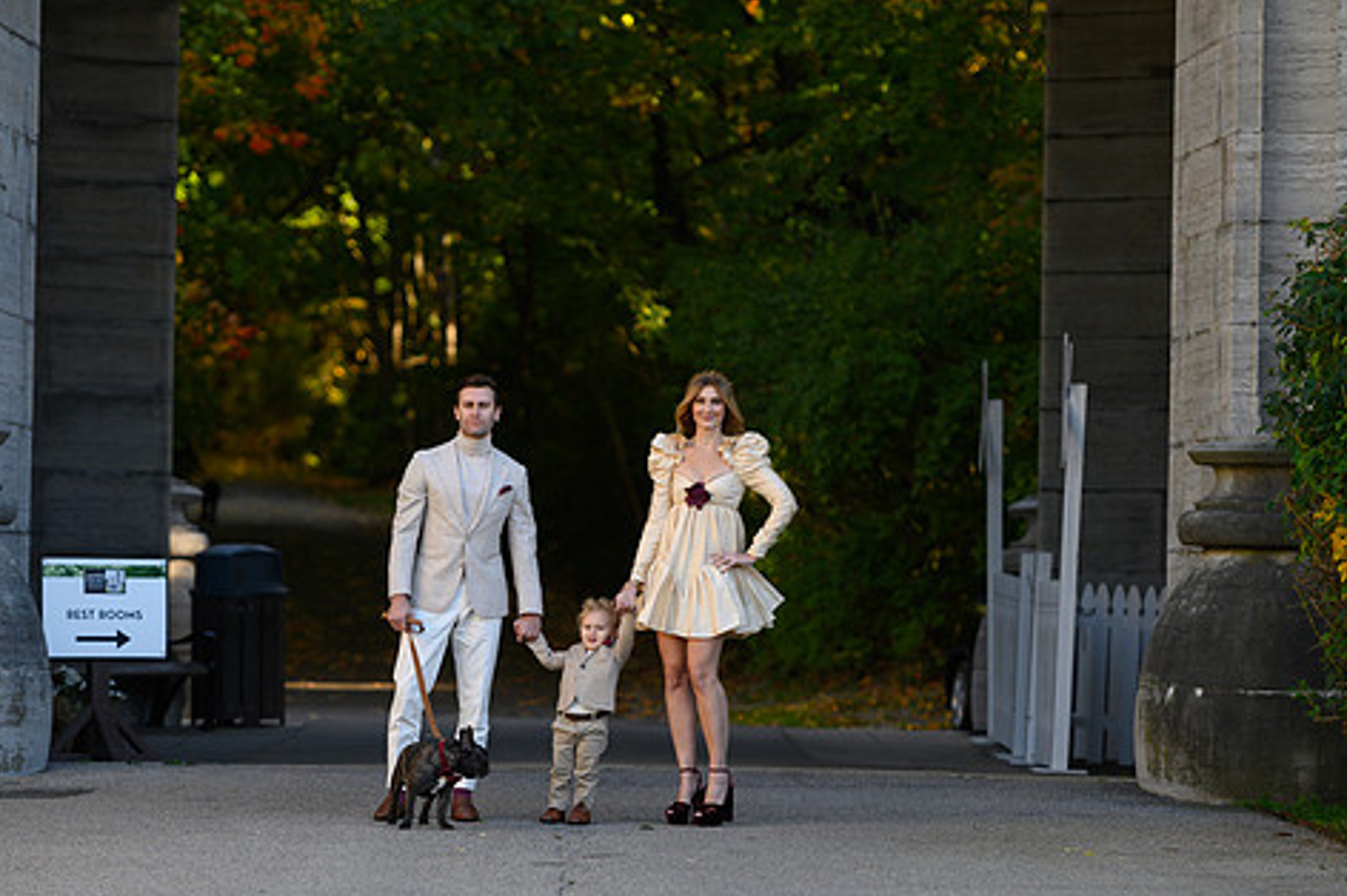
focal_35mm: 178
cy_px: 516
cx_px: 585
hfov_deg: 11.6
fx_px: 6655
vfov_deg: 7.7
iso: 200
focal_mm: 145
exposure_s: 1/500
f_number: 3.2
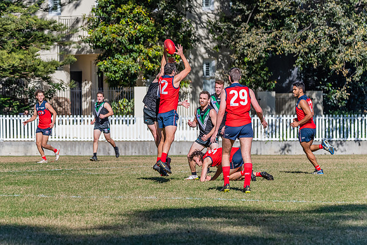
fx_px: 3077
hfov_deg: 6.8
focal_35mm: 302
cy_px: 121
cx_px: 148
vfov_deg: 4.6
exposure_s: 1/1600
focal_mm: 250
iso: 800
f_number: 10
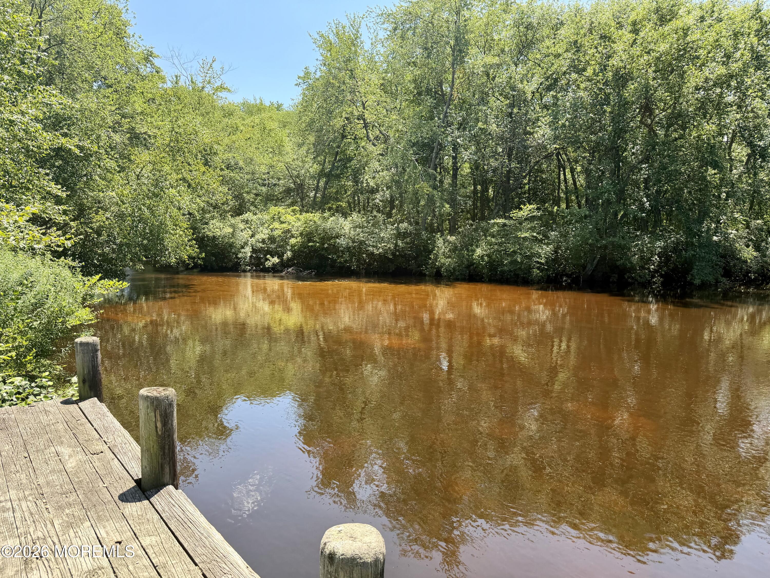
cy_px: 289
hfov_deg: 71.6
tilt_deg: -5.5
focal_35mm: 24
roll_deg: +0.1
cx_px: 385
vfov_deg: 56.8
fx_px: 534
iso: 100
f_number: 1.78
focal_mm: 6.76
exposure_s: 1/1211
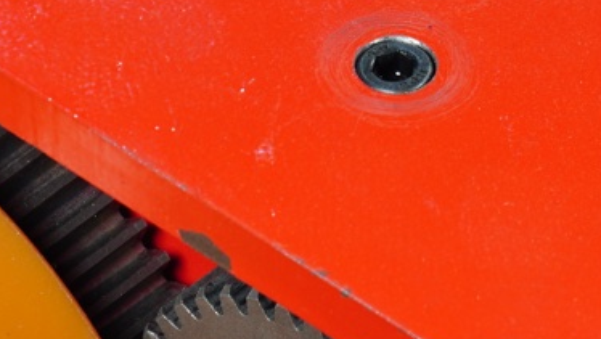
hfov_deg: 3.7
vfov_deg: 2.1
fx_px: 9425
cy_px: 535
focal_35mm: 591
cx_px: 281
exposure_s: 1/1.25
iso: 125
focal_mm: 176
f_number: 11
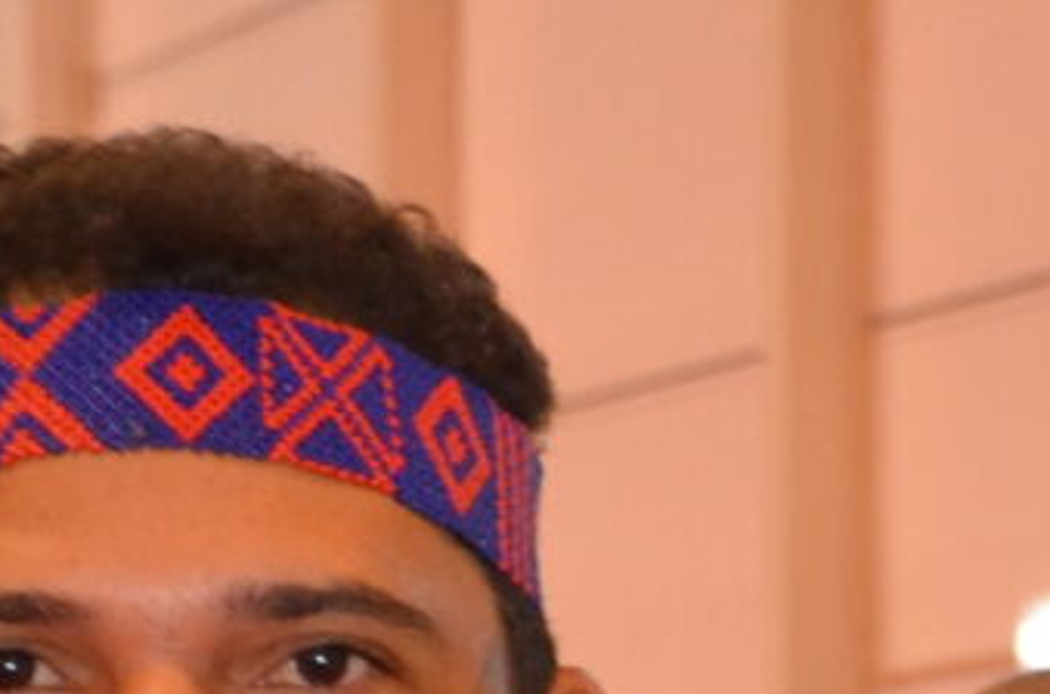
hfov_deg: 7.4
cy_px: 1379
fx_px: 7585
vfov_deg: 5.1
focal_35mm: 261
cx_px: 2543
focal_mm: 23
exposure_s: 1/60
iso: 720
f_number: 3.8
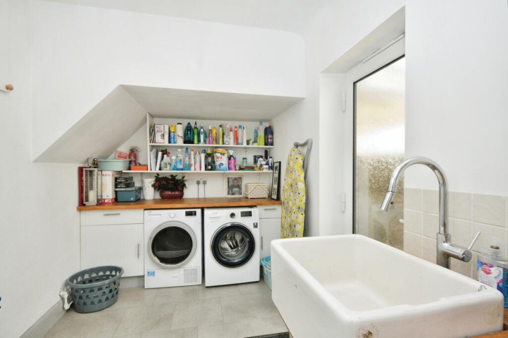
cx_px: 254
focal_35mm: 18
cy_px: 169
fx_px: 254
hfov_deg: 90.0
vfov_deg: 67.3
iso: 500
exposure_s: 1/250
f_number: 9
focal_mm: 12
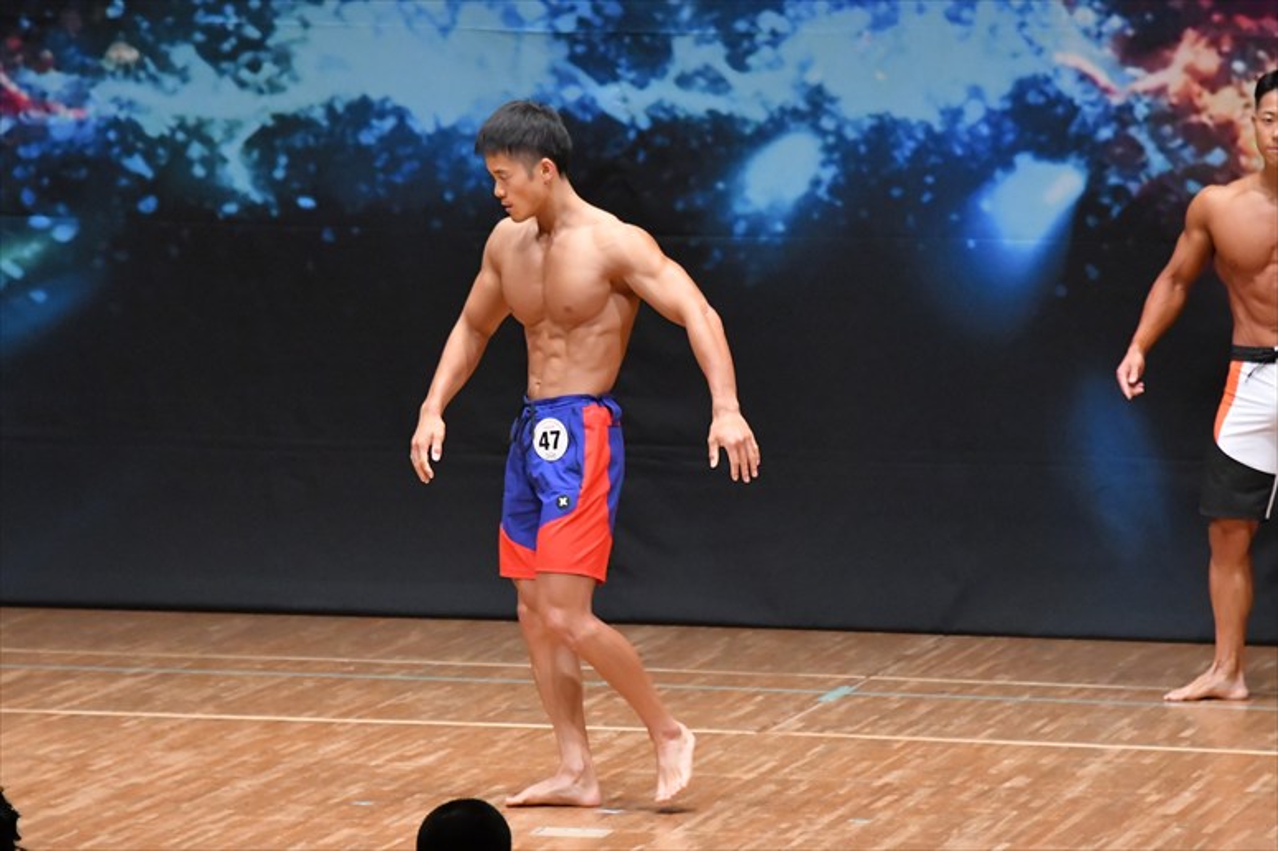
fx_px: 10113
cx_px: 639
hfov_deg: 7.2
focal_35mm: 285
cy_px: 426
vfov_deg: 4.8
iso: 8000
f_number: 5.6
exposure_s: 1/400
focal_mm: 190
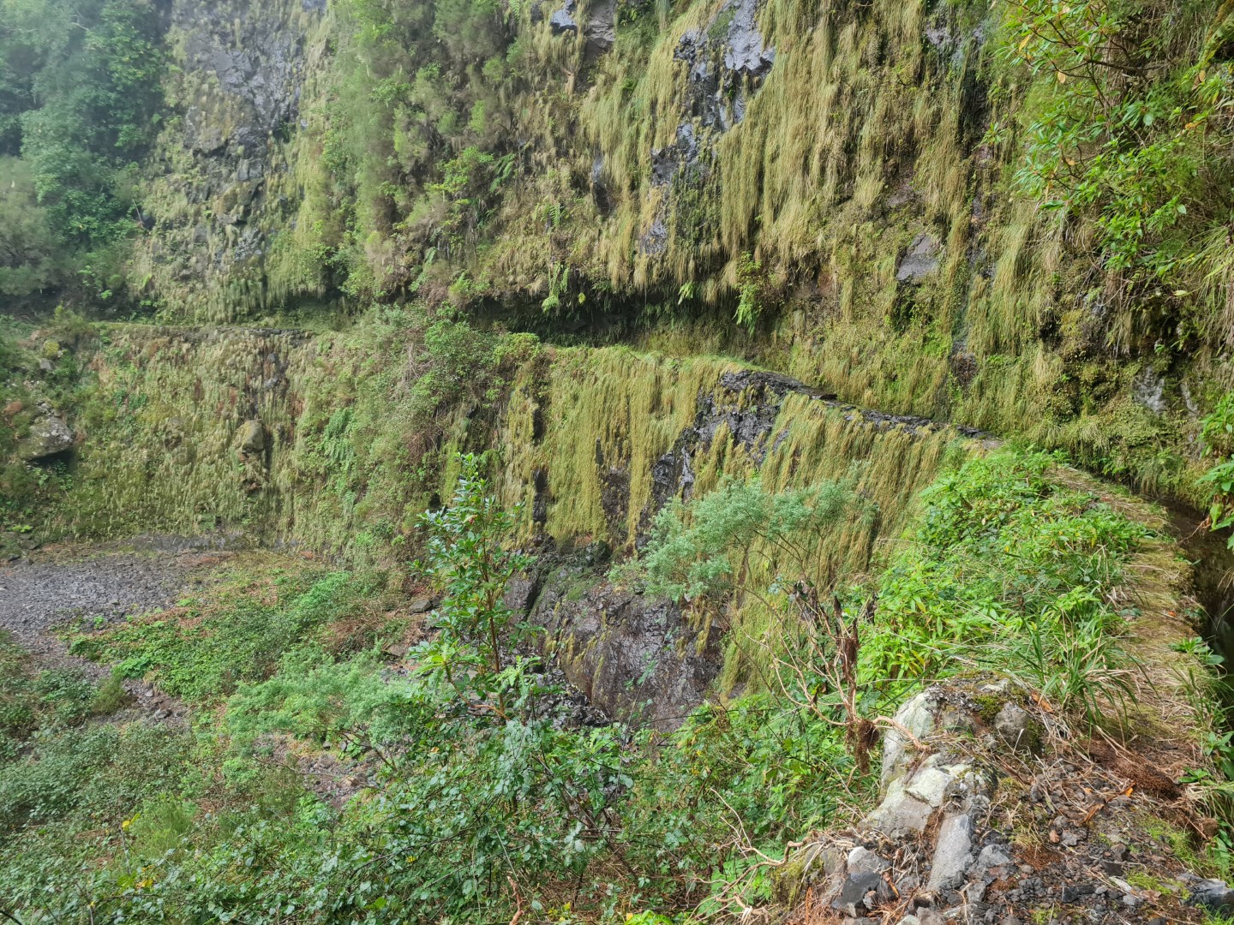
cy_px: 462
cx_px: 617
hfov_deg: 67.3
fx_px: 927
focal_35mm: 26
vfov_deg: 53.1
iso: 250
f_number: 1.8
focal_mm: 5.4
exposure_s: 1/100
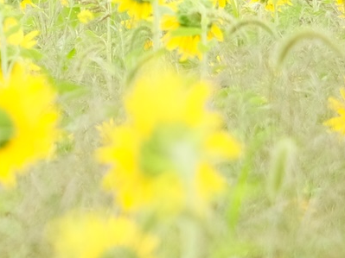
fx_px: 2640
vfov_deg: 5.6
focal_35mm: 265
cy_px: 153
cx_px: -150
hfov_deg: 7.4
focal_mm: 33
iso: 640
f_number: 1.4
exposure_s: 1/1250
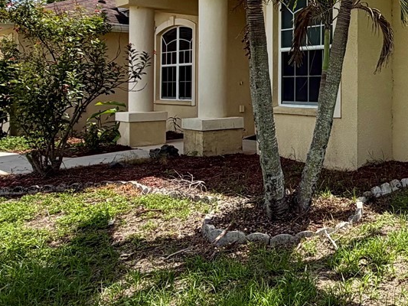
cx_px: 450
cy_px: 75
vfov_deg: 33.6
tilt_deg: +1.1
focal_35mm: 42
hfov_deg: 37.4
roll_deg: +0.8
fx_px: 495
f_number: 2.2
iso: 20
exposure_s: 1/985
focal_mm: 2.22
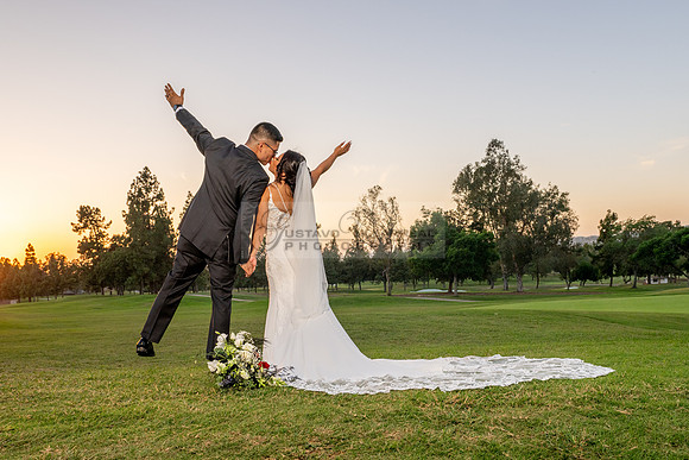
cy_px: 293
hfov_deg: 61.0
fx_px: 585
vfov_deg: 42.5
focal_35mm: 31
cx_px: 362
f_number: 7.1
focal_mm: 24
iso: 320
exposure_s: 1/160
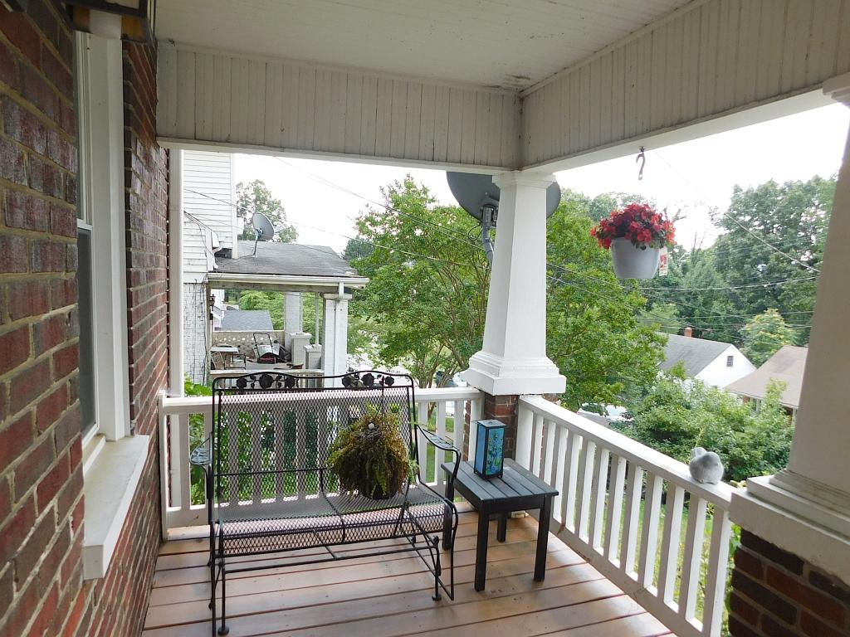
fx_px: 565
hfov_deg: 73.9
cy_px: 318
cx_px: 425
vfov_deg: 58.9
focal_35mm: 23
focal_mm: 4
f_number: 3
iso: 125
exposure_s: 1/200
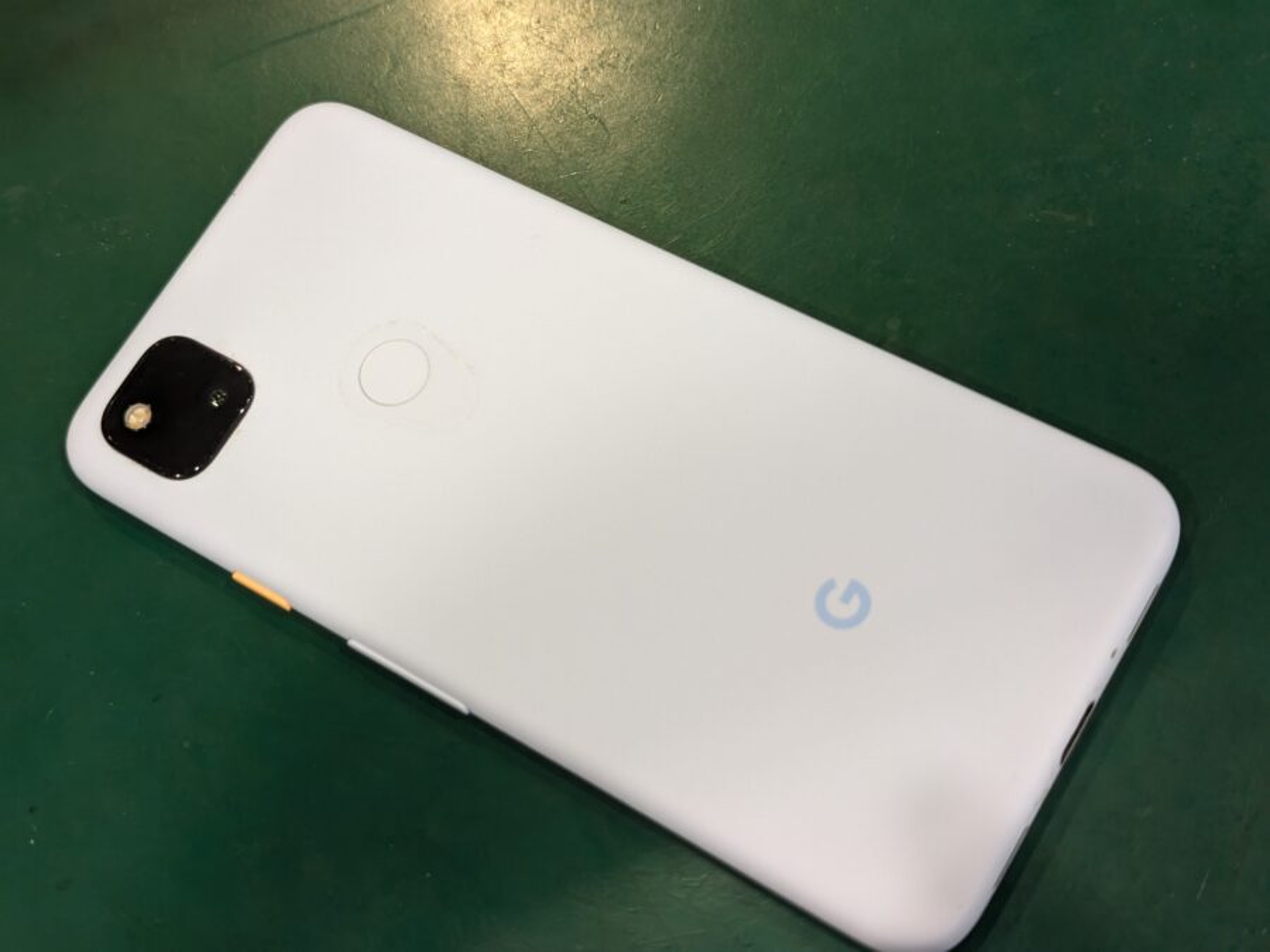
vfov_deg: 30.3
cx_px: 635
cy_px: 476
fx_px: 1761
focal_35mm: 48
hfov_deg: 39.7
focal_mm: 6.81
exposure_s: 1/50
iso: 112
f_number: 1.85
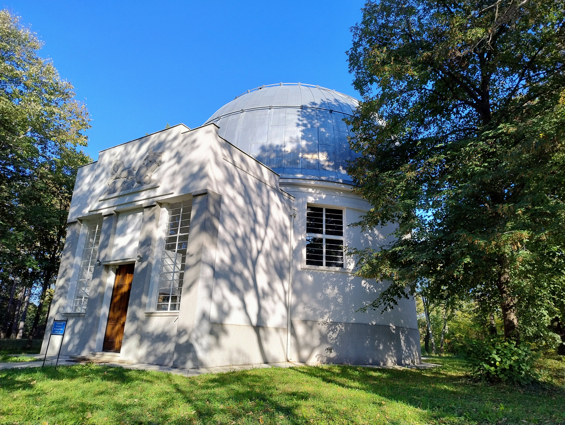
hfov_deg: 71.5
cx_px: 282
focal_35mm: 24
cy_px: 212
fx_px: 392
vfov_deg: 56.9
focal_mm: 5.56
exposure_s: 1/659
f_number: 1.8
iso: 100
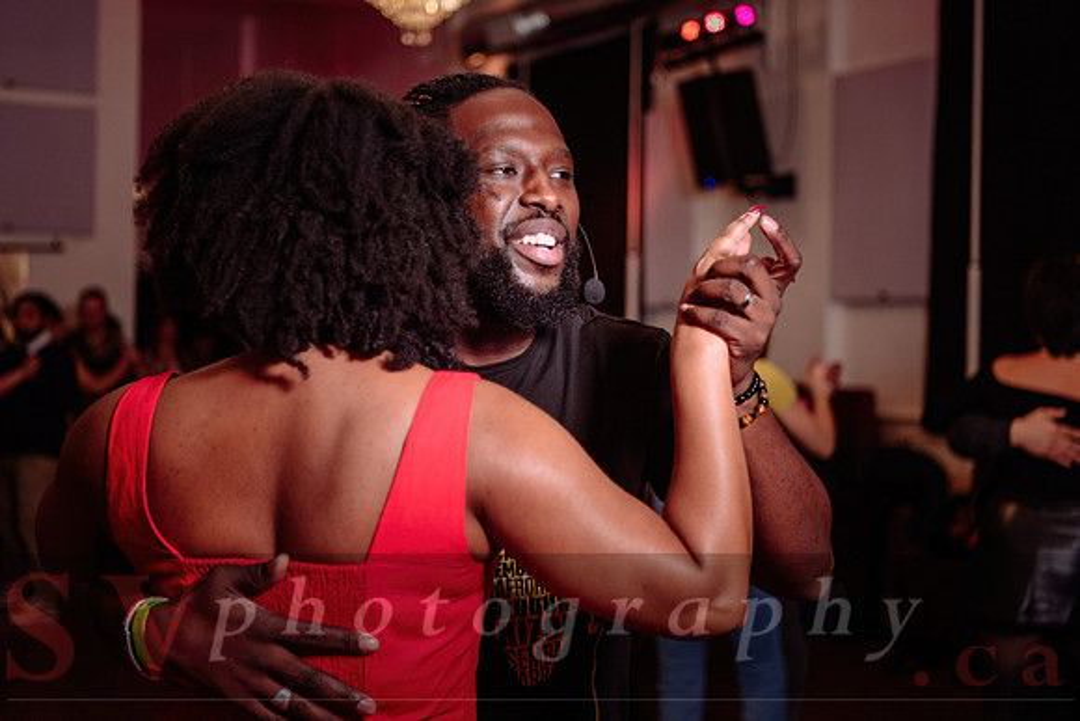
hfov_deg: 34.6
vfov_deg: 23.5
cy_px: 321
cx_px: 540
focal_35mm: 58
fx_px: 1733
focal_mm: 52
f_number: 2.8
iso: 800
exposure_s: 1/160
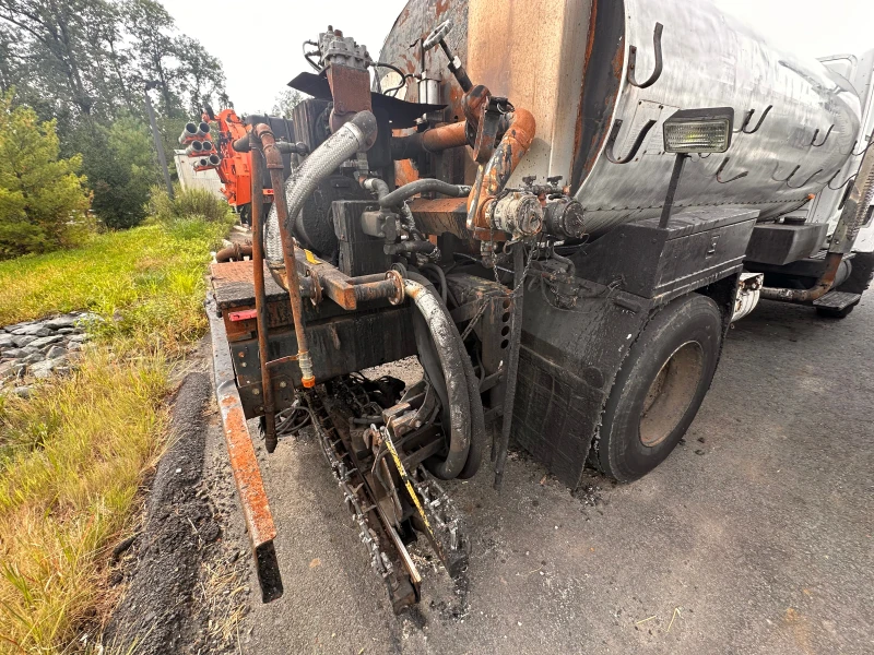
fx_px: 353
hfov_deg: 102.1
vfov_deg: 85.7
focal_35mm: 14
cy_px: 328
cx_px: 437
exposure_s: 1/129
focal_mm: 2.22
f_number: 2.2
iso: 40
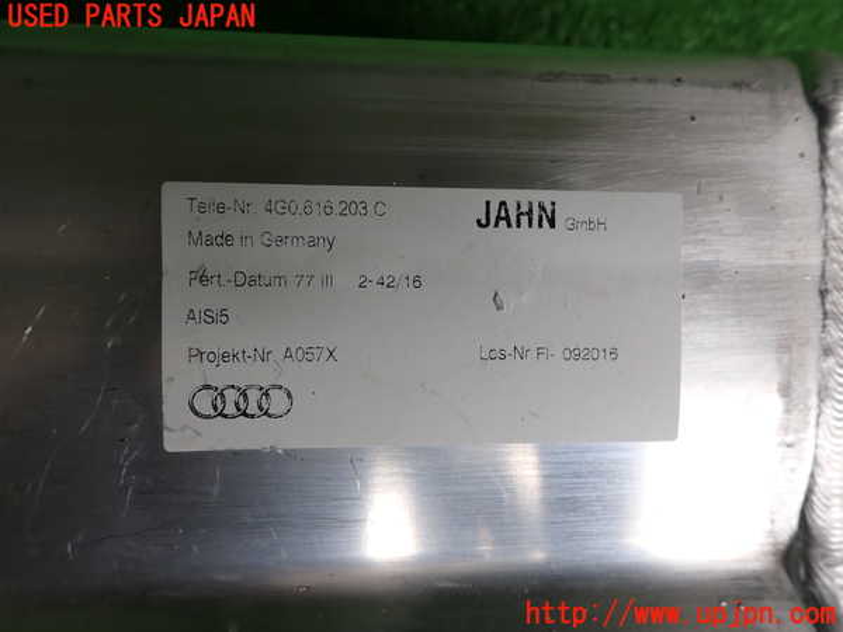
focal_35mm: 25
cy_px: 316
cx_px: 422
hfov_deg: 69.4
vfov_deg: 54.9
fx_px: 609
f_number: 2.8
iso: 100
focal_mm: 4.5
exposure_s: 1/100
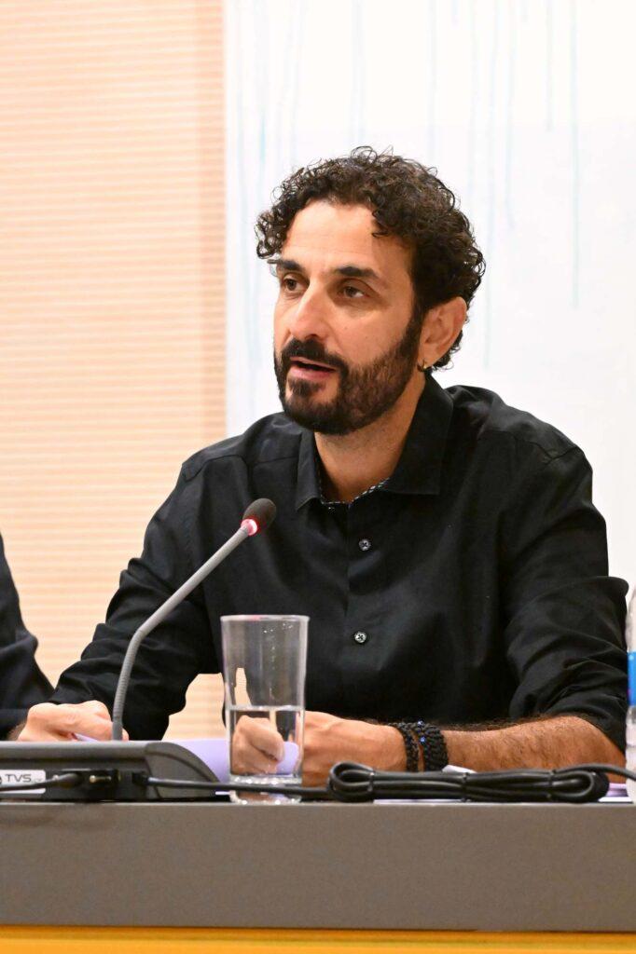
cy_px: 477
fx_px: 4773
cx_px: 318
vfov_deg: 11.4
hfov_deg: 7.6
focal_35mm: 180
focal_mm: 120
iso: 14400
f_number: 5.6
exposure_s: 1/200
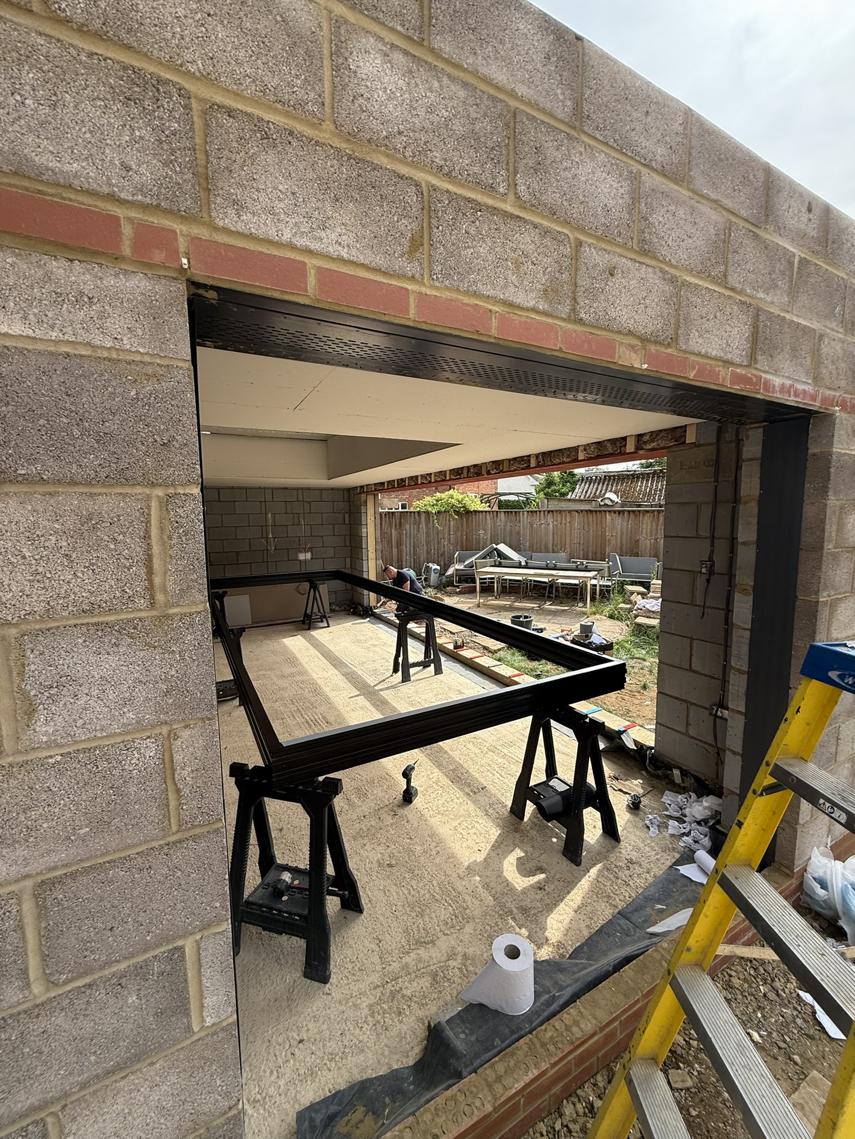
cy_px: 570
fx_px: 461
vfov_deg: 102.1
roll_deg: +0.1
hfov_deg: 85.7
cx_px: 428
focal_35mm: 14
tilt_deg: -6.7
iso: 50
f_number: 2.2
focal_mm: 2.22
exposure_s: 1/717
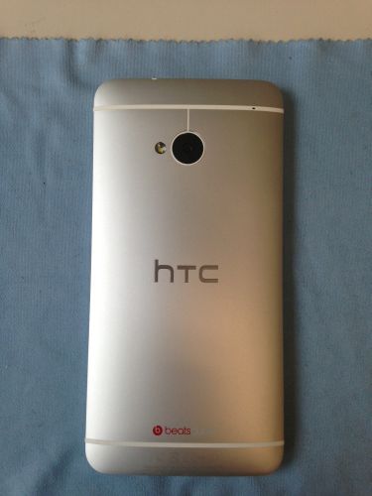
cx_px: 186
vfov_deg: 55.4
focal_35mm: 33
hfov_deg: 42.9
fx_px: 473
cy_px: 248
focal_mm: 4.13
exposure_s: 1/120
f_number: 2.4
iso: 64
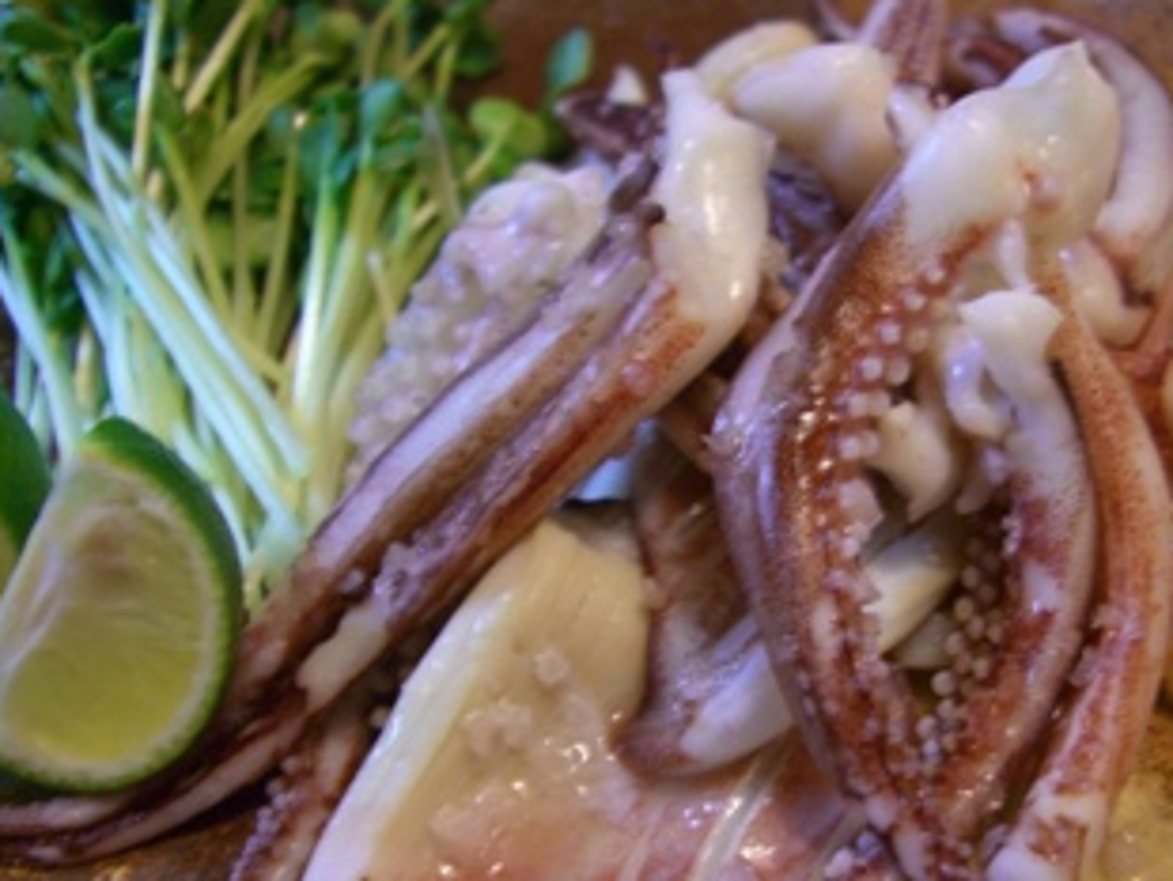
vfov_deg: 29.6
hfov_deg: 38.6
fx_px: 1662
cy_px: 526
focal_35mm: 49
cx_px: 745
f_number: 2.8
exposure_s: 1/20
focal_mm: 7.9
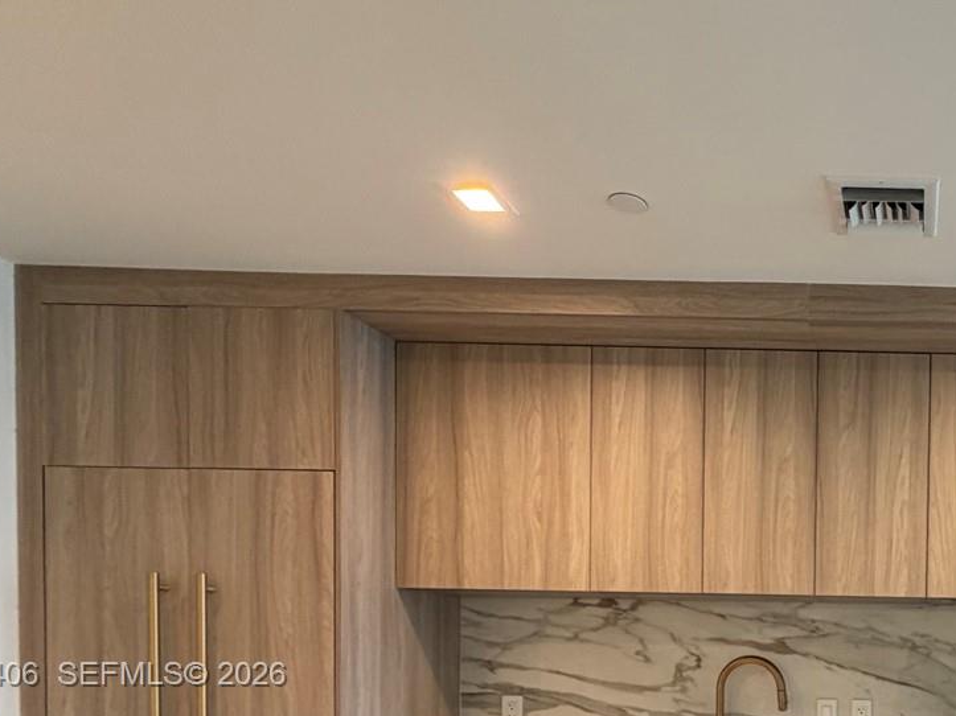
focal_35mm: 31
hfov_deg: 49.0
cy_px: 676
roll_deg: -0.4
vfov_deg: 41.0
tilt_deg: +0.1
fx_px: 856
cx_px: 932
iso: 200
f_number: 2.2
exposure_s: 1/60
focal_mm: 2.22
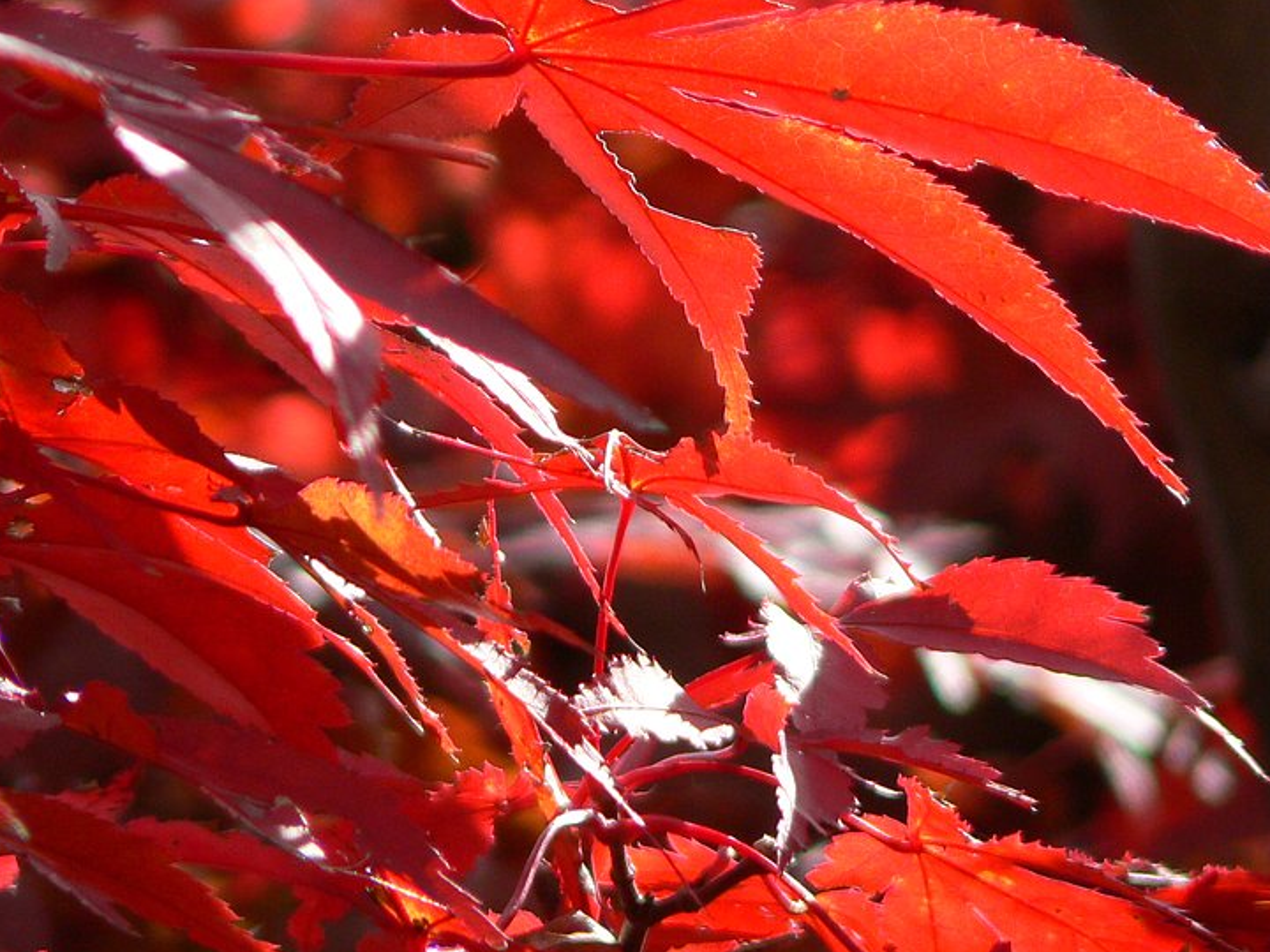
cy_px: 279
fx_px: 22527
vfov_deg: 2.4
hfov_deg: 3.2
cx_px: 663
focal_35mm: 614
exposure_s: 1/500
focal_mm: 72
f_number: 3.3
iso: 100
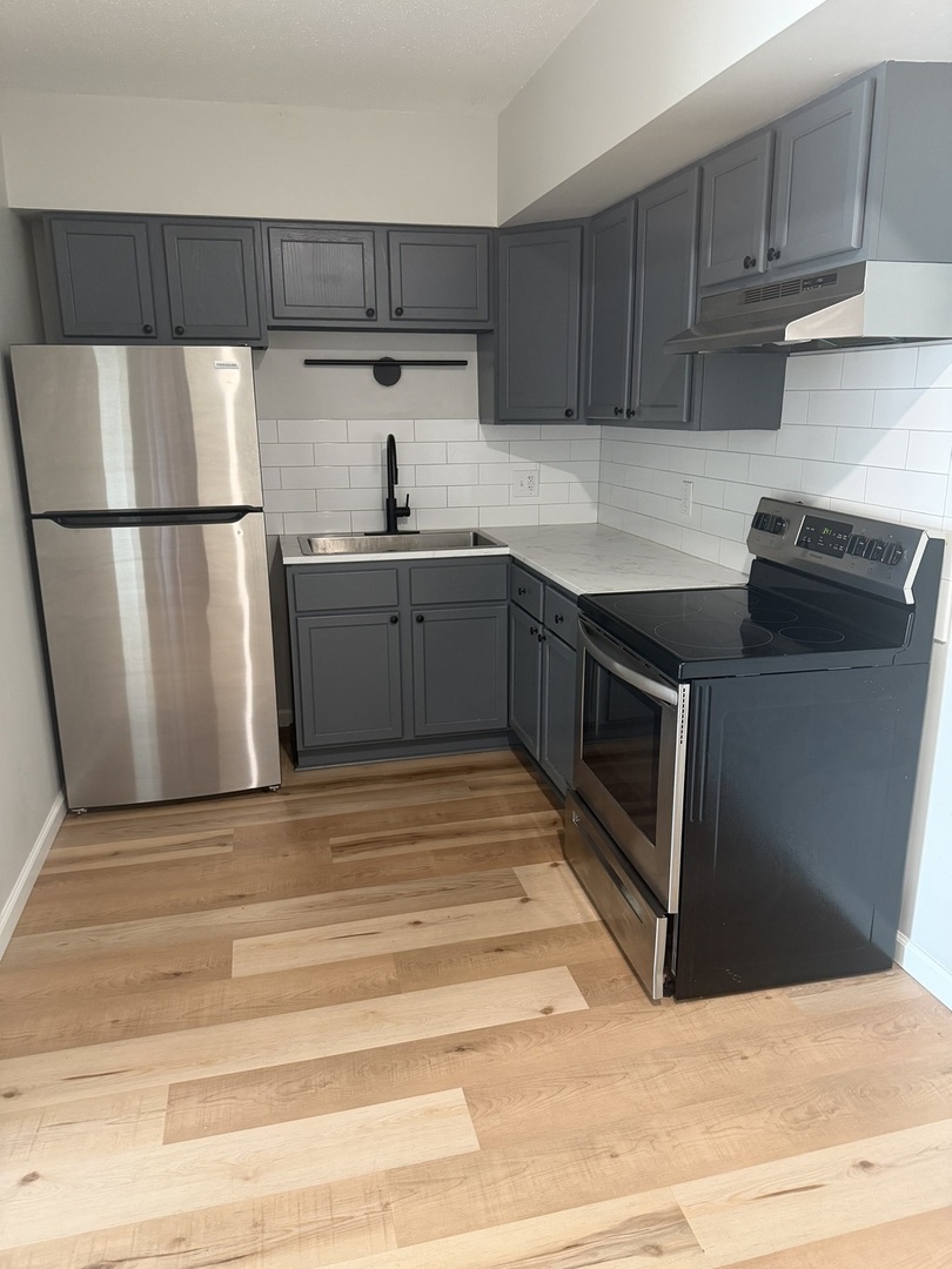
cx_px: 476
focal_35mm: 24
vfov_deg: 71.6
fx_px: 880
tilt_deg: -13.7
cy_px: 634
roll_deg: +1.0
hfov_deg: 56.8
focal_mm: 6.76
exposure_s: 1/60
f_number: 1.78
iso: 400
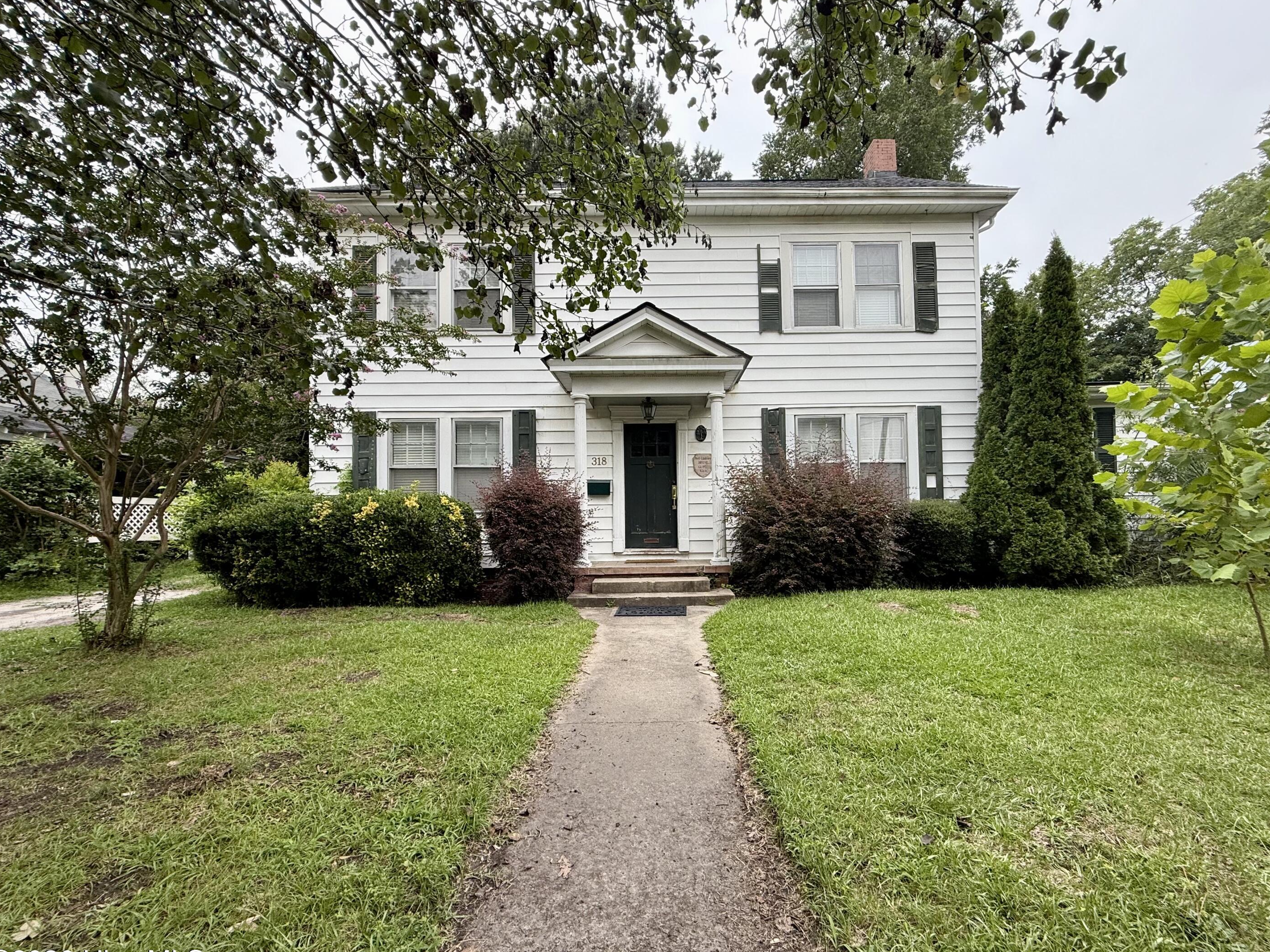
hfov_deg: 98.1
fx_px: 550
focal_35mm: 15
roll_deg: +0.8
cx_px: 668
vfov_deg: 81.7
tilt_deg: +1.9
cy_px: 498
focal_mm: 2.22
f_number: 2.2
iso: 50
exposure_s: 1/312
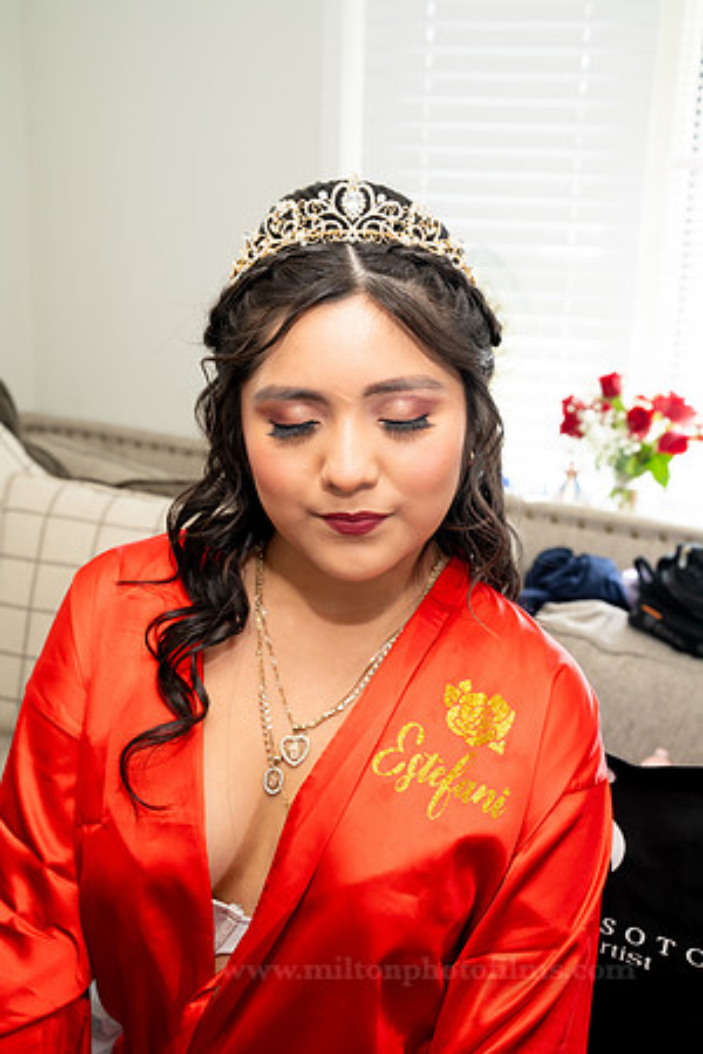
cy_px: 527
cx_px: 352
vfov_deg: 38.2
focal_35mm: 52
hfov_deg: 26.0
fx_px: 1523
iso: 500
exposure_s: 1/80
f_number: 7.1
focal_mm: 52
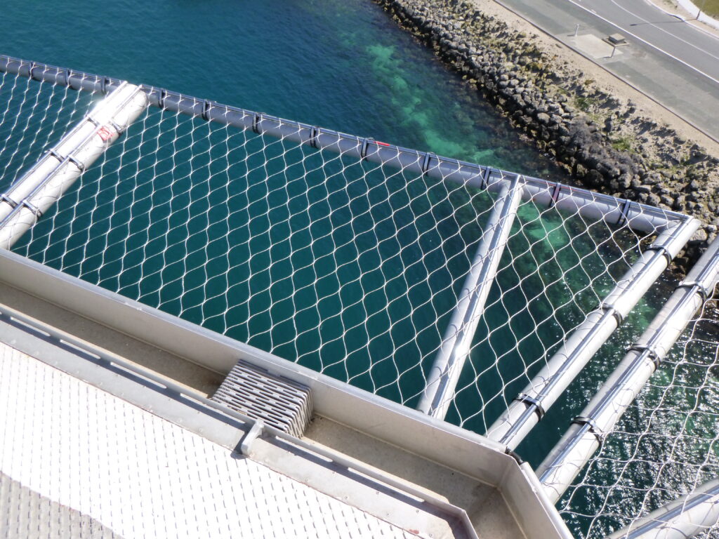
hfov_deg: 69.4
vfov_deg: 54.9
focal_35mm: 25
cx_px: 360
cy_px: 270
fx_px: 519
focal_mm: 4.5
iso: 160
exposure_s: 1/500
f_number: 3.9
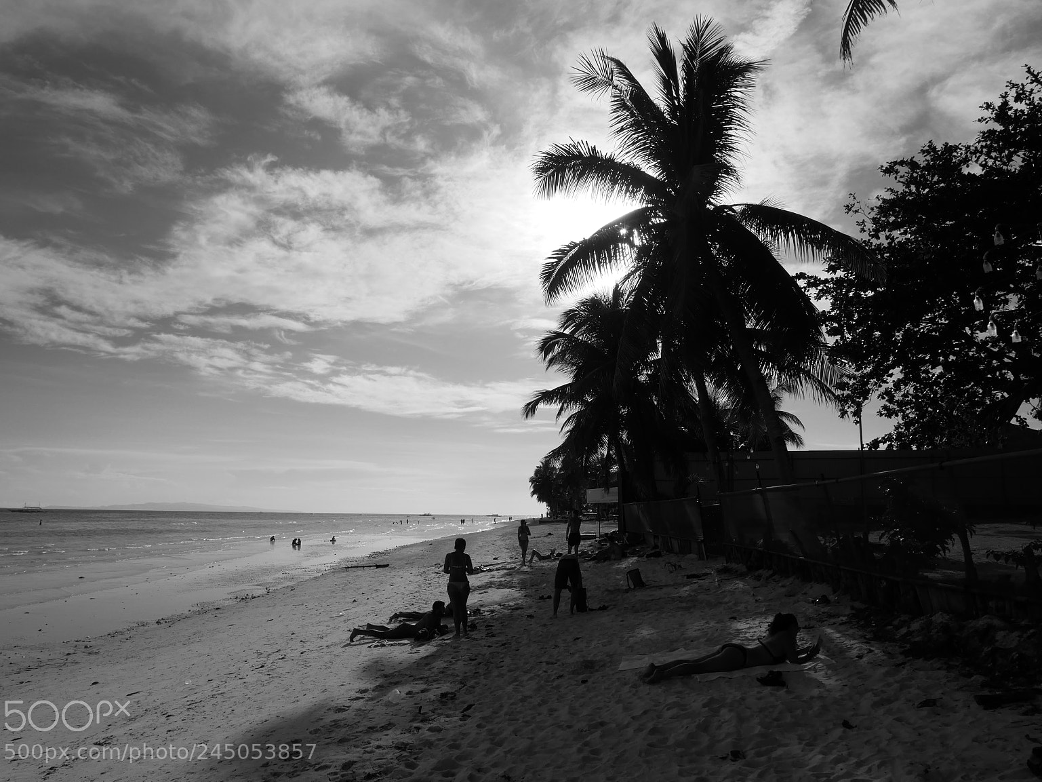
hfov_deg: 69.4
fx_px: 753
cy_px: 397
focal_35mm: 25
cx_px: 504
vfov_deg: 54.9
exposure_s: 1/1000
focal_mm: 12
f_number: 10
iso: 200
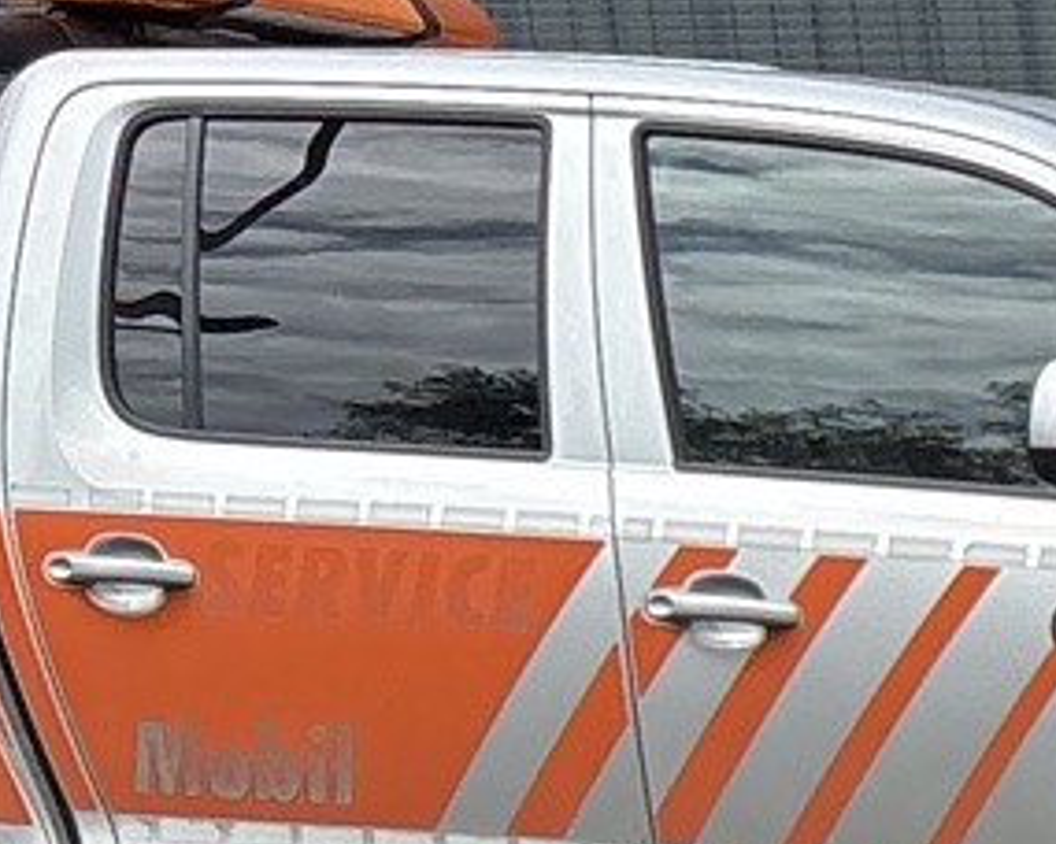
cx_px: 3431
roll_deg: +1.0
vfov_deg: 8.2
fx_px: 5344
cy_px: 2173
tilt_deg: -15.6
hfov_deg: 8.7
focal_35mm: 171
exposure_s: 1/2710
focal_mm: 5.96
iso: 50
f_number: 1.6
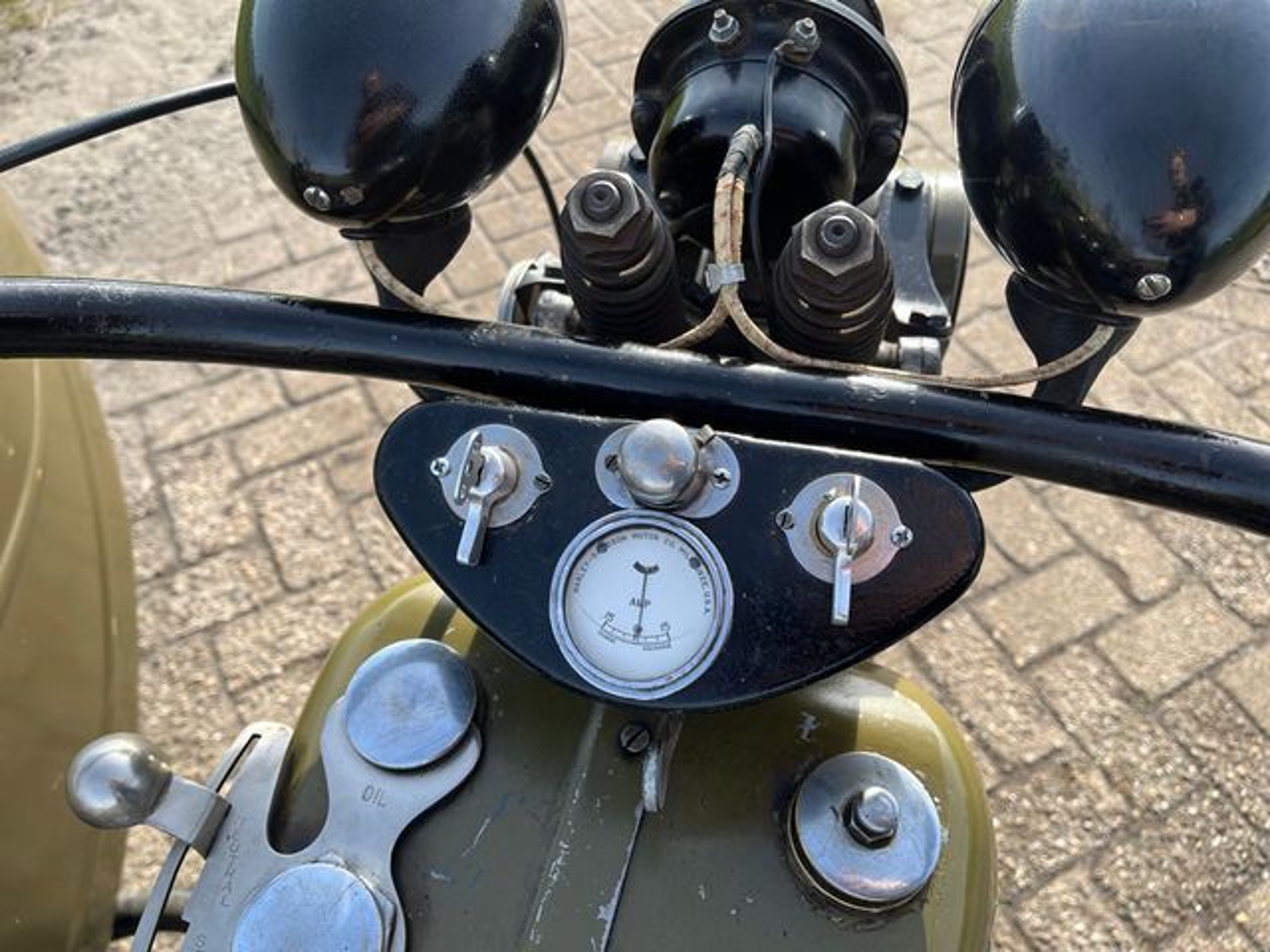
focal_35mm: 26
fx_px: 954
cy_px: 476
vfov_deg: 53.1
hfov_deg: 67.3
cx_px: 635
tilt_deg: -53.8
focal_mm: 5.1
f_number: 1.6
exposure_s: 1/871
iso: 50
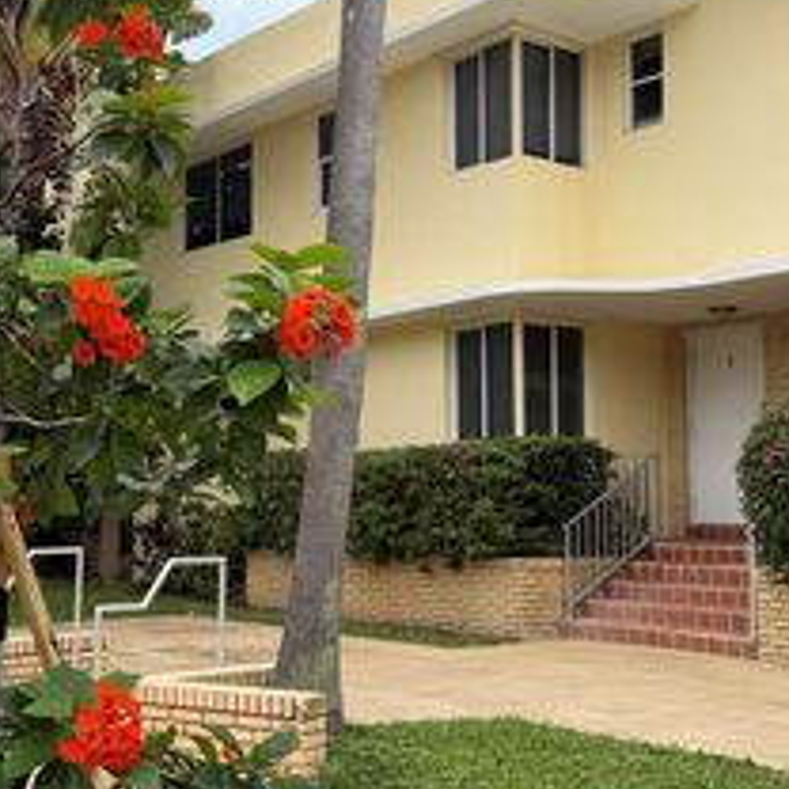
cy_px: 412
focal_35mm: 51
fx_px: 1315
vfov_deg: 33.4
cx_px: 319
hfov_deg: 33.3
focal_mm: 6.76
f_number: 1.78
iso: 80
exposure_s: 1/3145
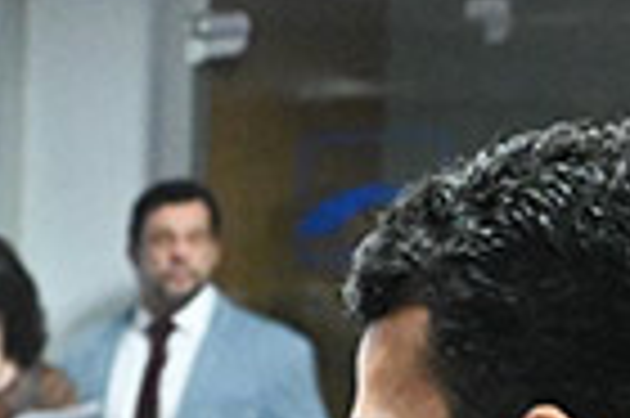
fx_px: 3863
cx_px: -734
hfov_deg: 8.7
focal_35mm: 221
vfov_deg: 6.0
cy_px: 930
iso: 4000
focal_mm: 24
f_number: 3.5
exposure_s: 1/200
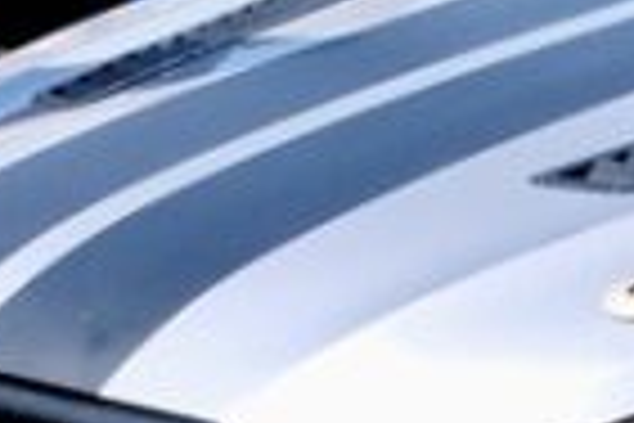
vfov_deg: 5.4
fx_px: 4490
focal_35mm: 255
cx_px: 1439
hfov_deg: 7.6
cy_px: 259
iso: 320
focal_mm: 23.5
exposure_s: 1/850
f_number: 5.6
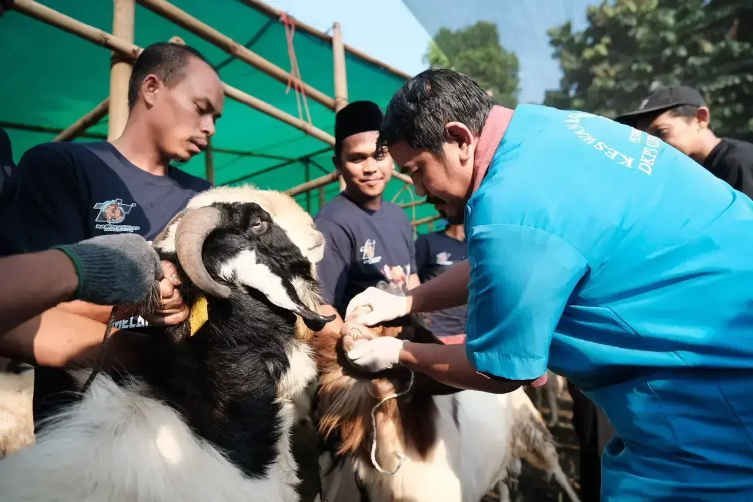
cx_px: 376
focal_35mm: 20
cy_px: 251
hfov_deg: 84.0
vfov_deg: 61.9
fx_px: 418
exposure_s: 1/1400
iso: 320
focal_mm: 13
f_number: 2
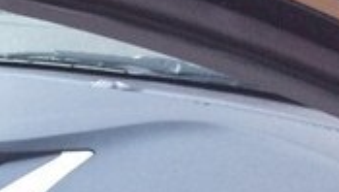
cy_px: 466
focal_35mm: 119
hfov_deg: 15.8
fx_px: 1071
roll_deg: +2.4
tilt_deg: -29.9
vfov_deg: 9.2
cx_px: -232
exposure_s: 1/33
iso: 200
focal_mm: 4.15
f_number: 2.2
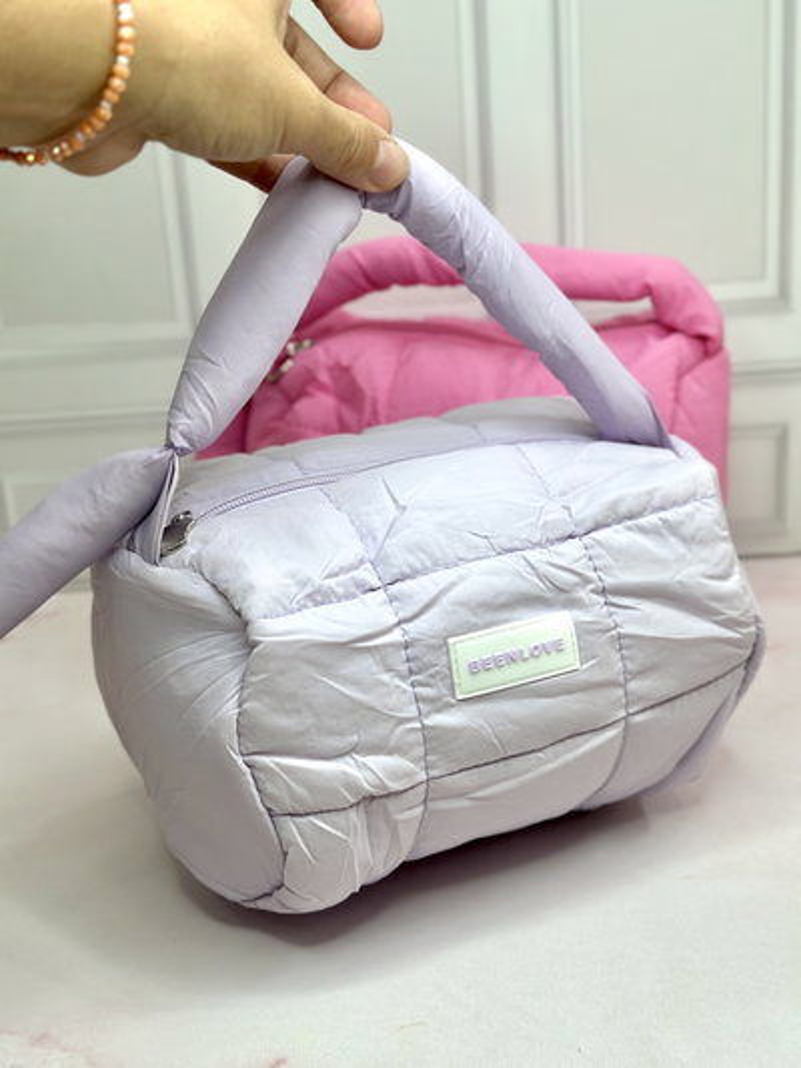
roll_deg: +1.9
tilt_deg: -20.1
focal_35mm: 48
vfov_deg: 39.6
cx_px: 400
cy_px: 534
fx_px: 1480
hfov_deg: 30.3
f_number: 1.78
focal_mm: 6.86
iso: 64
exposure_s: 1/114
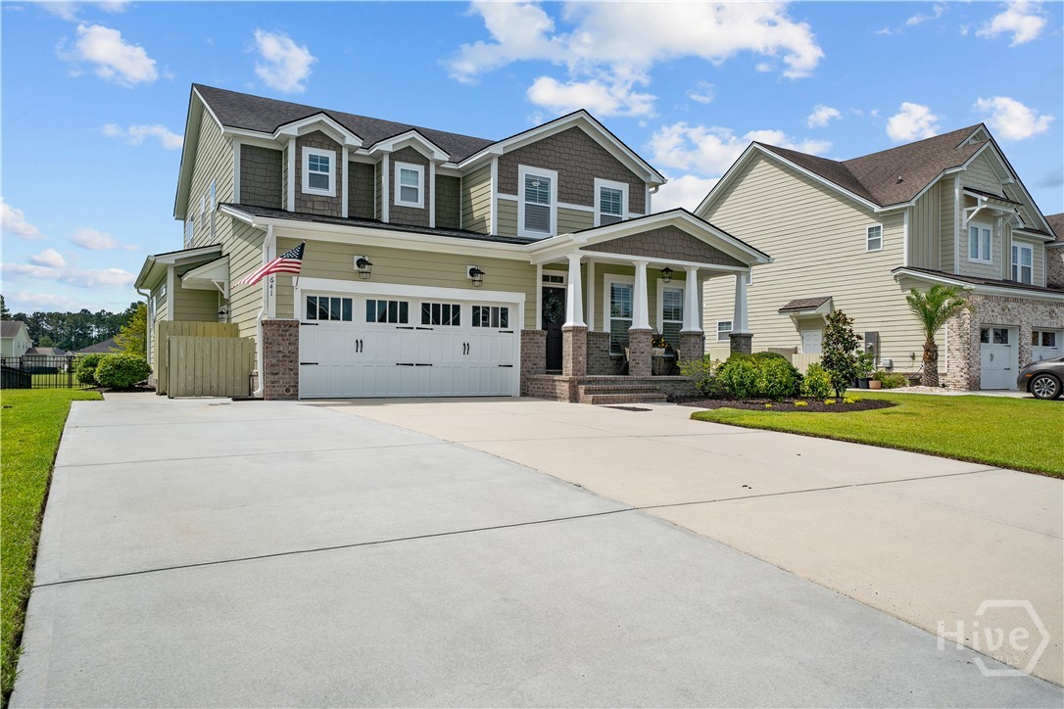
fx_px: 709
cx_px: 532
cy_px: 354
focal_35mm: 24
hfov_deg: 73.7
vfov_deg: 53.1
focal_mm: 24
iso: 100
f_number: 8
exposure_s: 1/1250
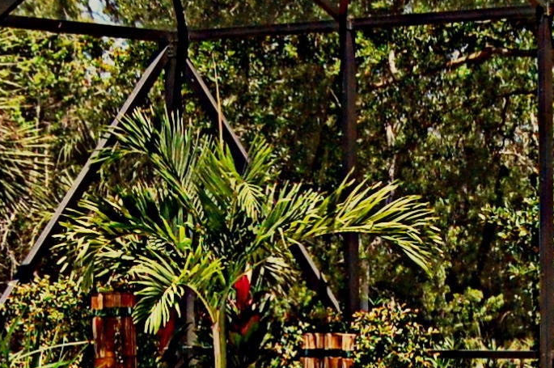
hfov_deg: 13.5
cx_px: 439
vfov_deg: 8.9
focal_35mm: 151
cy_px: 491
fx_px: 2324
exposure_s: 1/500
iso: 400
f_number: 7.1
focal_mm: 23
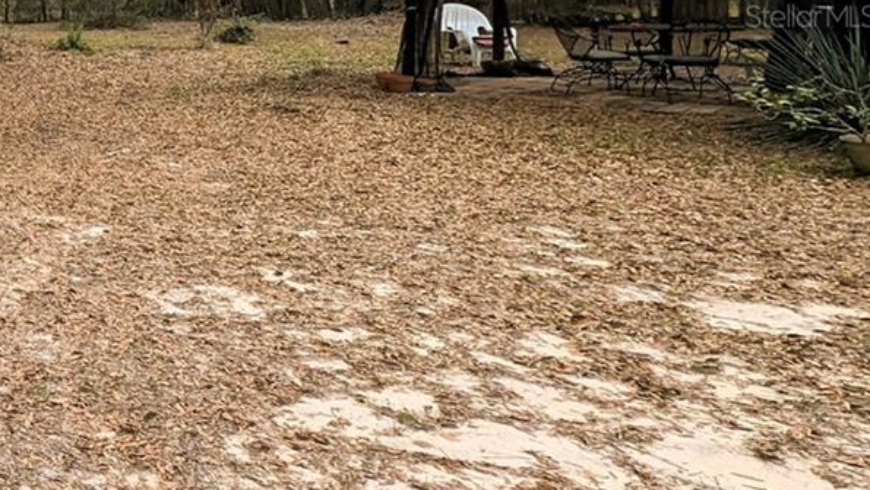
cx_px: -282
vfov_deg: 29.4
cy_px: 16
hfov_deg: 34.9
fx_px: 877
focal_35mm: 38
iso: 49
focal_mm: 1.95
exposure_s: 1/1575
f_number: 2.2
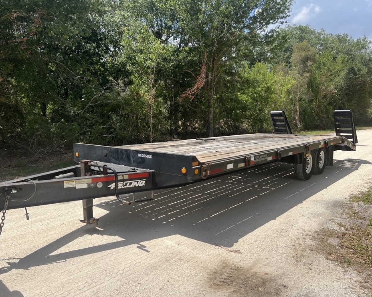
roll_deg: +1.6
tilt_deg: -5.9
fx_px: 308
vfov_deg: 51.5
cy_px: 146
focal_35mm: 28
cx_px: 170
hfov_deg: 62.1
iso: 50
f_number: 1.5
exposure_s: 1/3077
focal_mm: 5.7
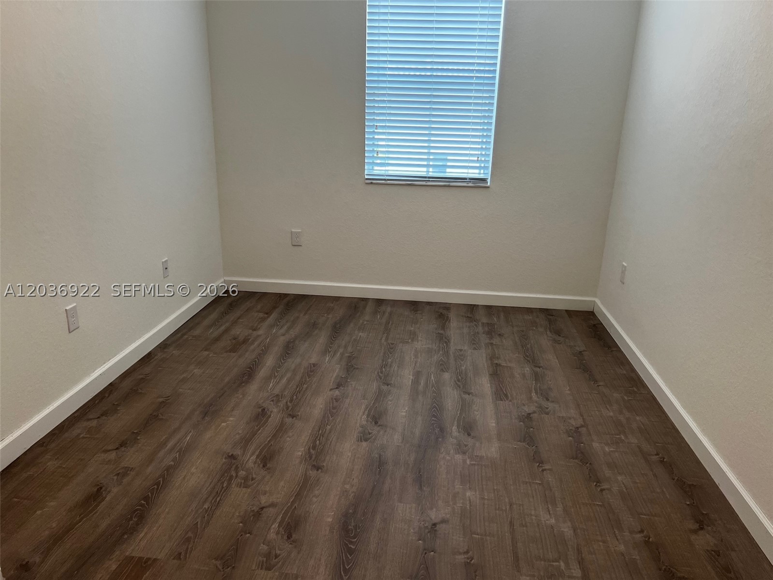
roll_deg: -1.2
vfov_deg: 53.1
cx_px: 386
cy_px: 290
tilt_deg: -18.2
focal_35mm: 26
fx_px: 581
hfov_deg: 67.3
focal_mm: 5.7
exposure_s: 1/120
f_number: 1.5
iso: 125
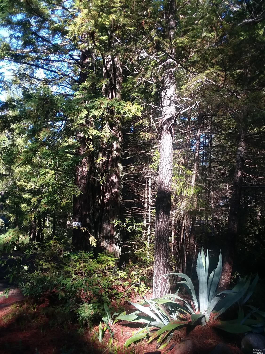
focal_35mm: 29
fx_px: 296
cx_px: 132
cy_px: 177
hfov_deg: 48.2
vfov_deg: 61.7
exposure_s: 1/179
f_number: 1.9
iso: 40
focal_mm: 2.47
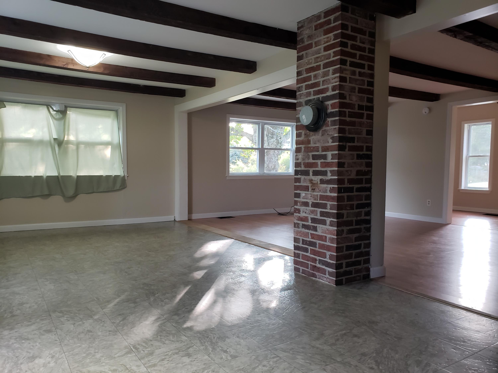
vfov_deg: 53.1
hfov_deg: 67.3
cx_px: 249
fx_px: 374
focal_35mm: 26
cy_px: 186
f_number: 2.4
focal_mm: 4.3
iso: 250
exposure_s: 1/60
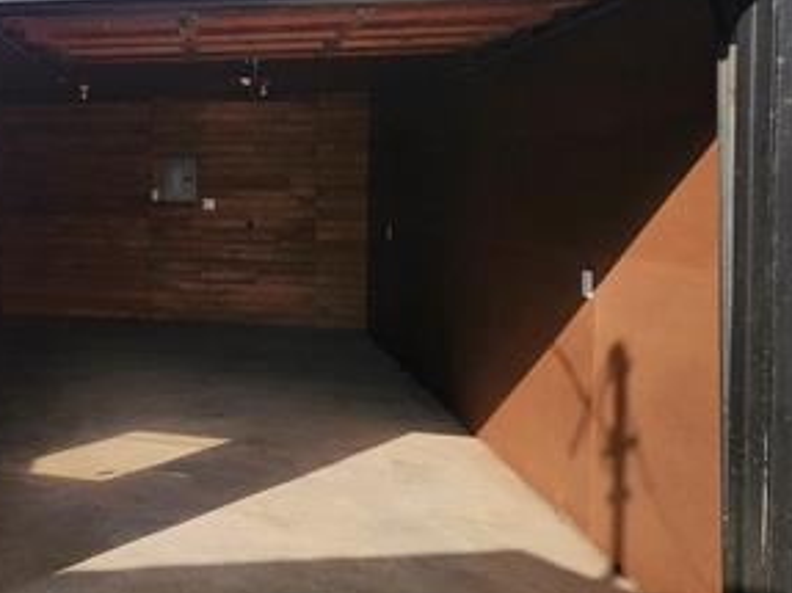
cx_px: 47
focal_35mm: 29
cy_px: 196
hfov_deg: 52.4
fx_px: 663
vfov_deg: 47.4
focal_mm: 2.2
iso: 50
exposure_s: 1/2365
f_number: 2.2
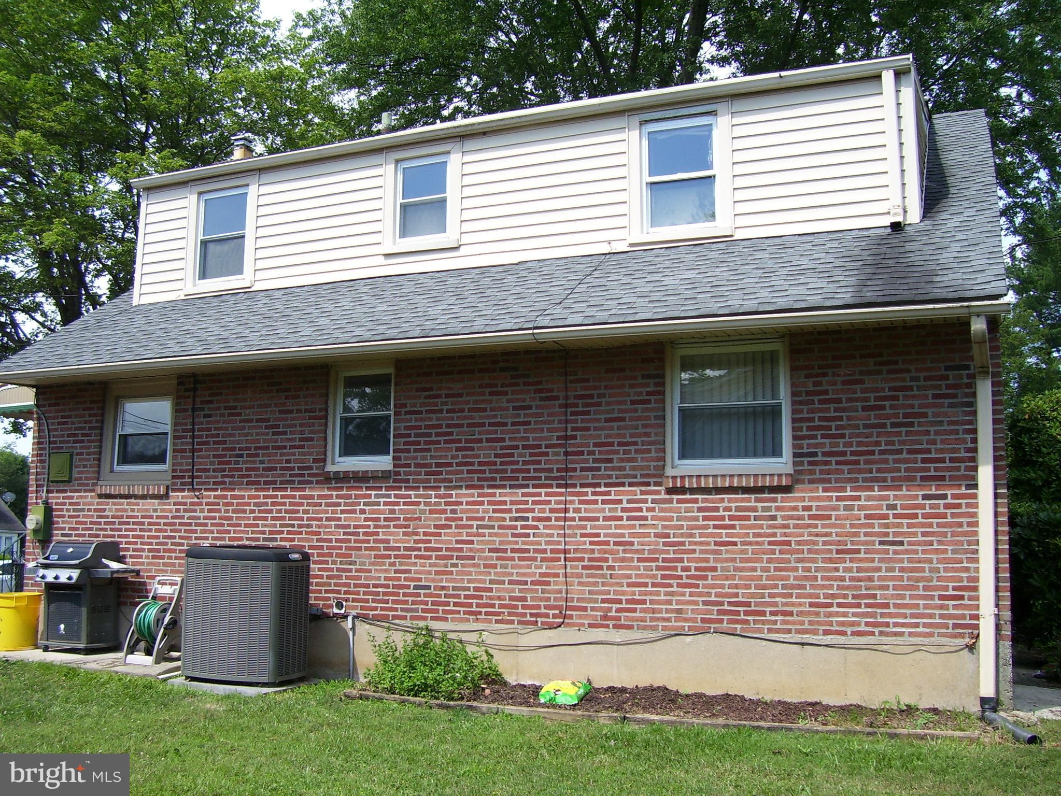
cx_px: 530
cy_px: 398
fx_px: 1042
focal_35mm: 34
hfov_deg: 53.9
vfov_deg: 41.8
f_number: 2.7
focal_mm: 5.6
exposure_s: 1/750
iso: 80
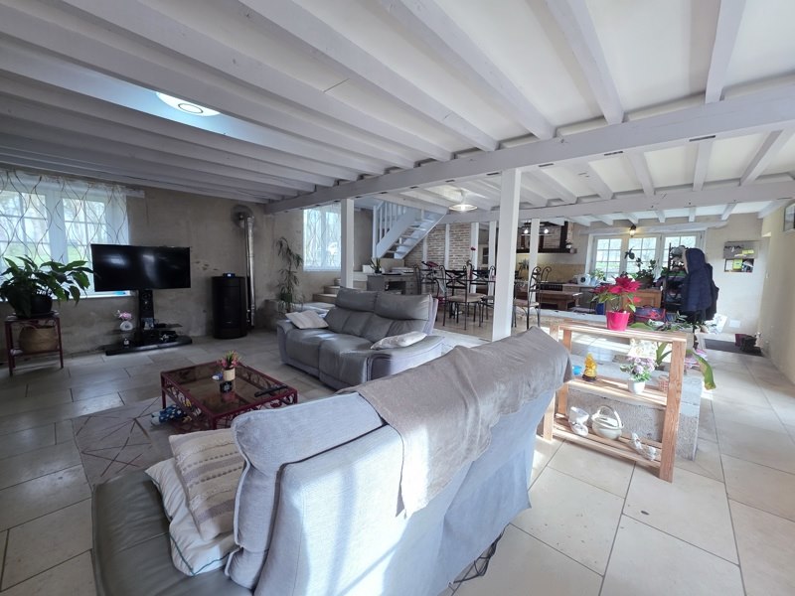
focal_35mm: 13
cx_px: 398
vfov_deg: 89.9
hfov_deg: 106.2
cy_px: 298
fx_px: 299
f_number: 1.9
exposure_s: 1/100
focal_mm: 2.2
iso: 125
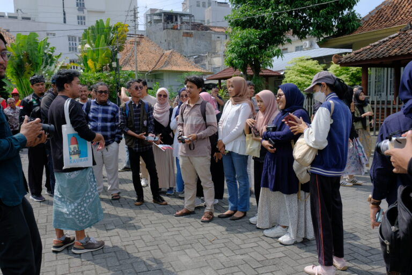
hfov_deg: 60.3
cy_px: 138
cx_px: 206
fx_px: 355
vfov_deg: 42.4
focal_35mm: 31
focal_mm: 20.6
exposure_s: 1/800
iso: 400
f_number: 5.6
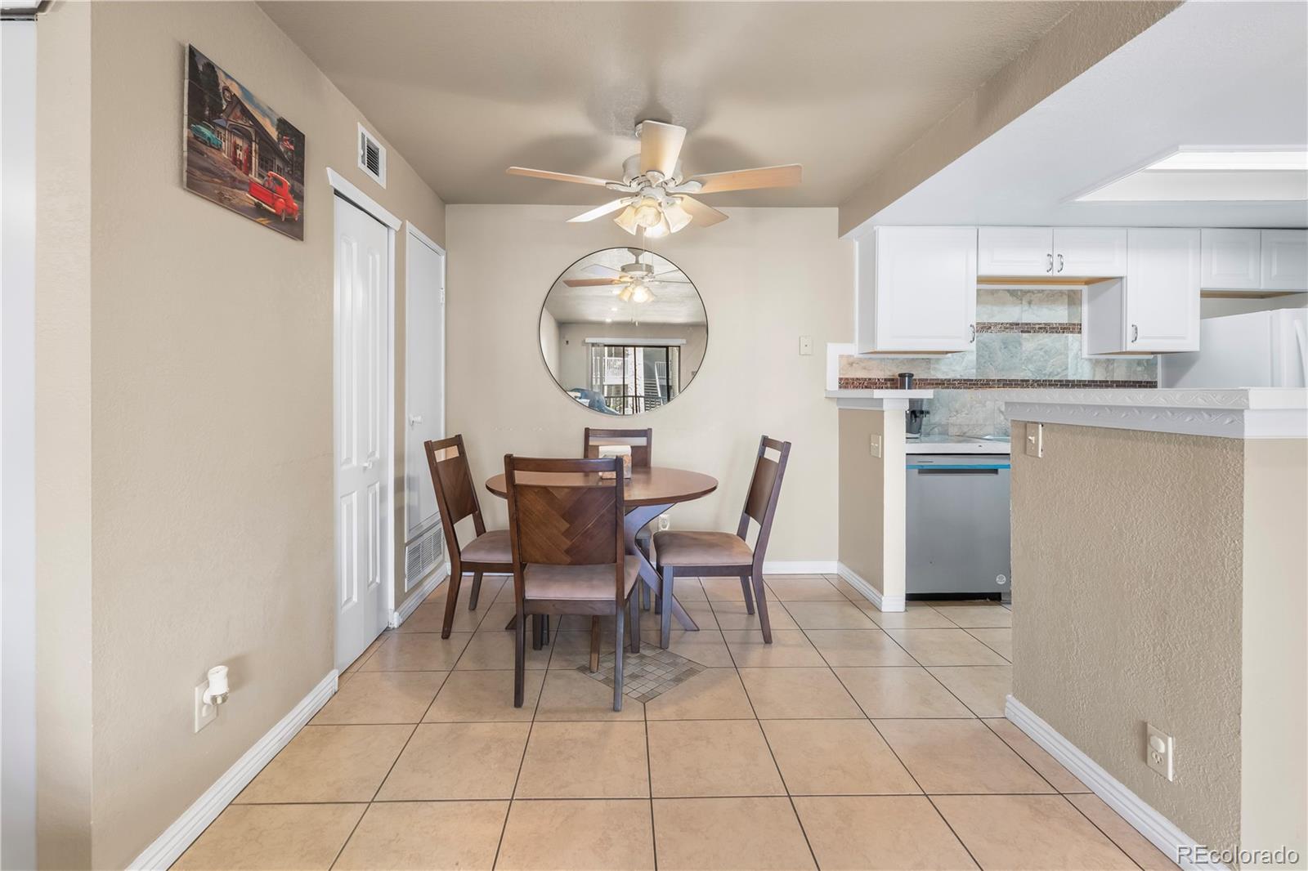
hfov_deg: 96.7
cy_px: 436
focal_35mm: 16
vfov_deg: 73.7
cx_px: 654
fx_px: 581
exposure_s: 1/1.67
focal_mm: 16
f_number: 8
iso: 320
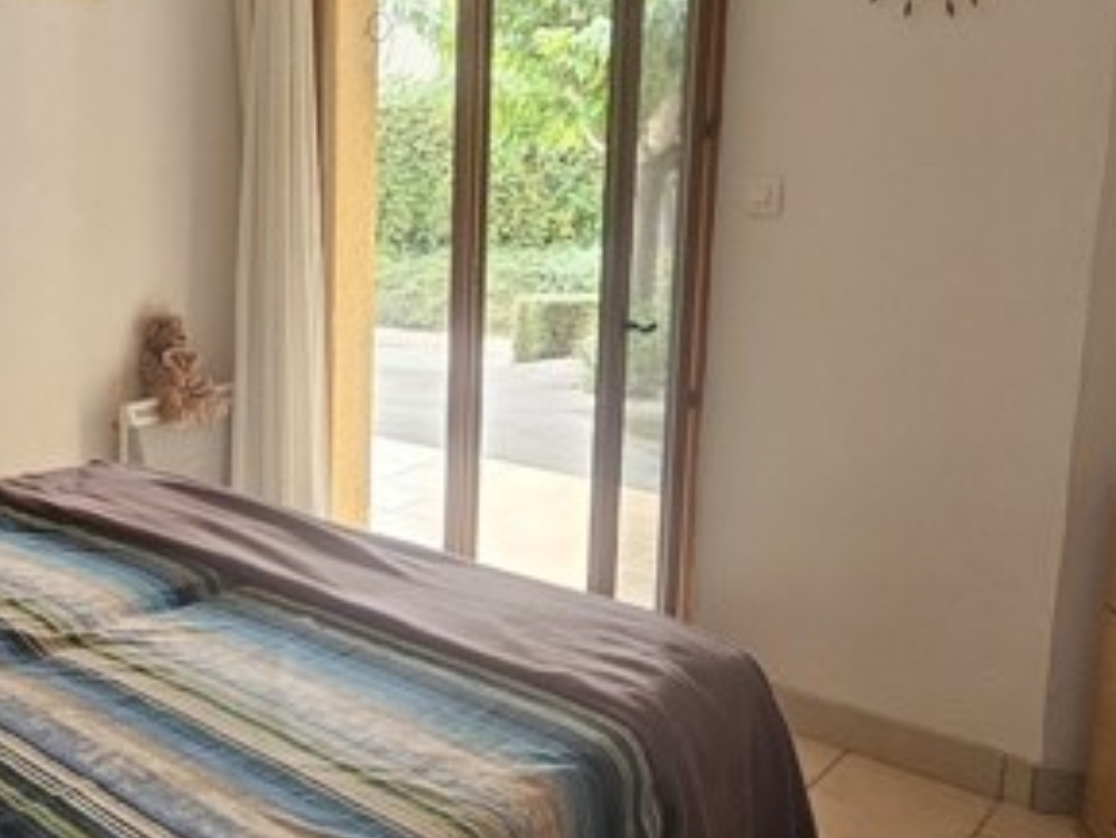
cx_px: 201
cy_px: 367
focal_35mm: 36
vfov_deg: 39.6
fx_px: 1161
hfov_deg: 48.1
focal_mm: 2.2
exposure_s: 1/50
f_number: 2.2
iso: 80
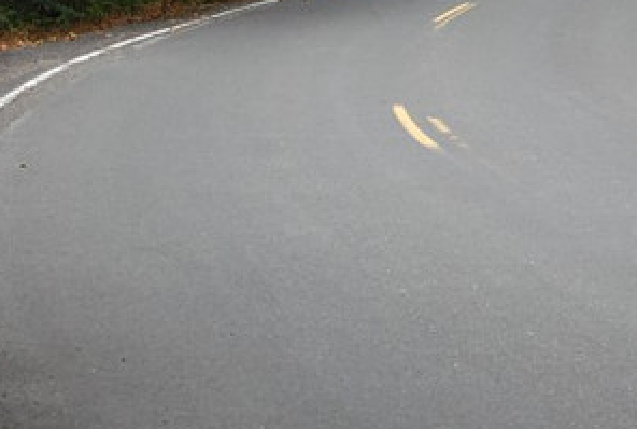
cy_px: 68
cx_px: 613
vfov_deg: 14.5
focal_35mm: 94
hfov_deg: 21.0
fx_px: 1667
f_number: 4.2
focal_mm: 32
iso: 1600
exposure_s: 1/640
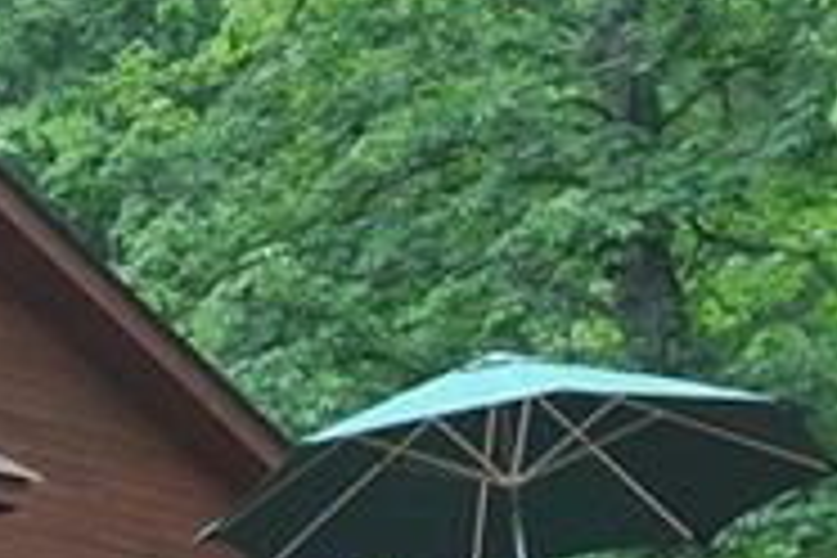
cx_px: -814
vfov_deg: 7.0
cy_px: 760
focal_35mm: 193
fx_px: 4487
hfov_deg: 9.9
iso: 100
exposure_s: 1/125
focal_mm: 13.1
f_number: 4
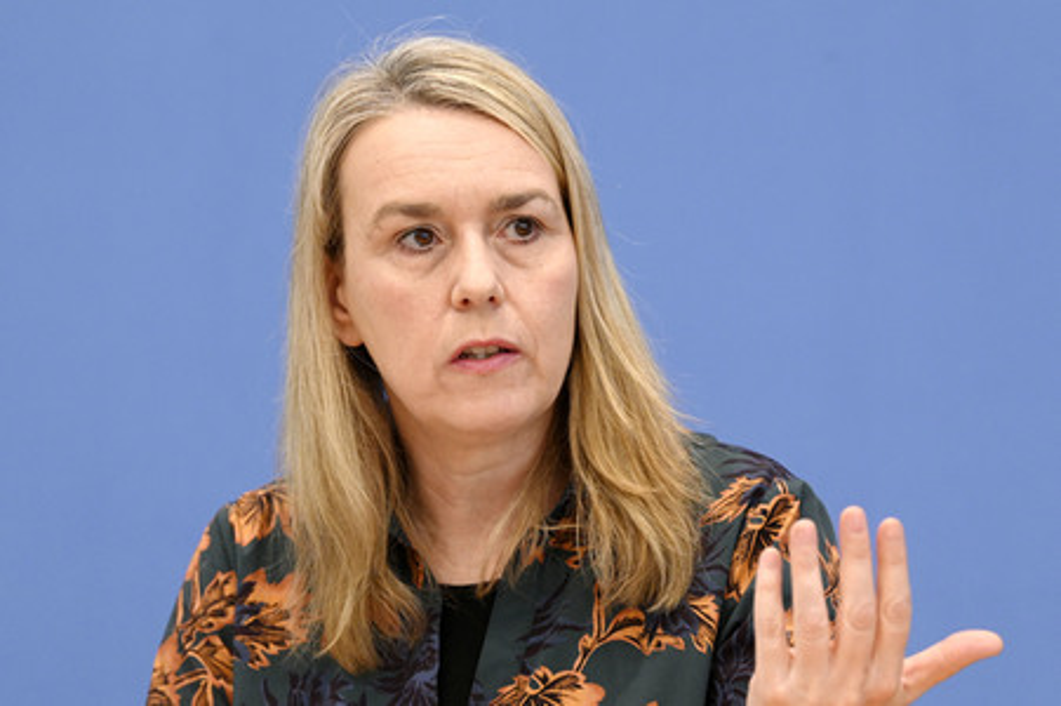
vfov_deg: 10.1
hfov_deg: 15.2
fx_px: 3976
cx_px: 530
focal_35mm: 135
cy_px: 353
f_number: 5.6
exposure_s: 1/800
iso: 5000
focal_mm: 135
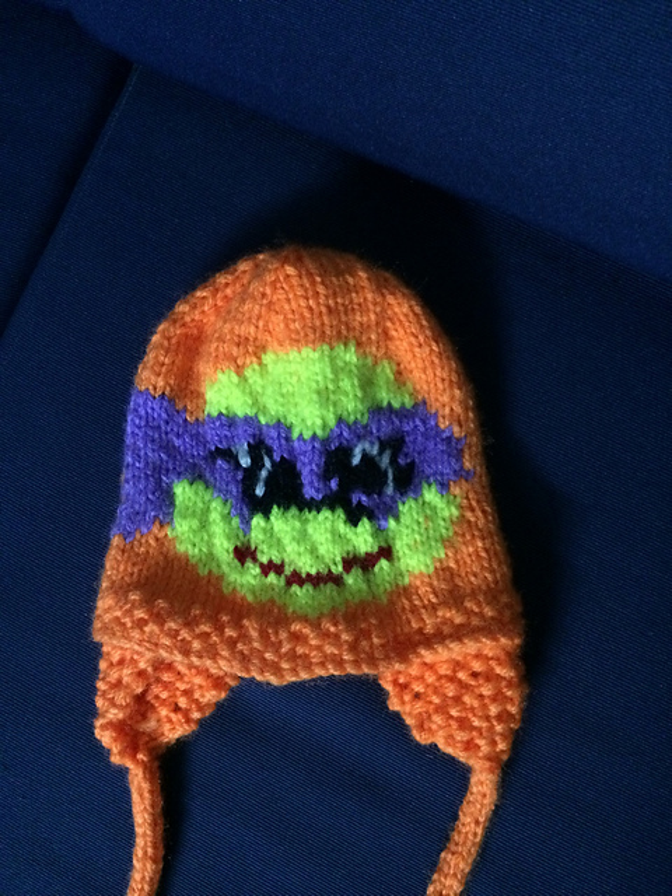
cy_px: 448
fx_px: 751
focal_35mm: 29
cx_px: 336
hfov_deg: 48.2
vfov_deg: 61.7
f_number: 2.2
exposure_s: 1/17
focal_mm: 4.15
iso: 400
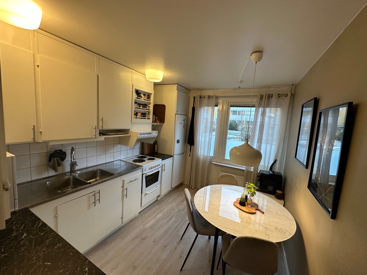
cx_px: 184
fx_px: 148
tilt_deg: -6.4
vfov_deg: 85.7
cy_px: 138
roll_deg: -4.2
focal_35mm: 14
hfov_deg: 102.1
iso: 160
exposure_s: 1/50
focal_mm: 2.22
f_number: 2.2
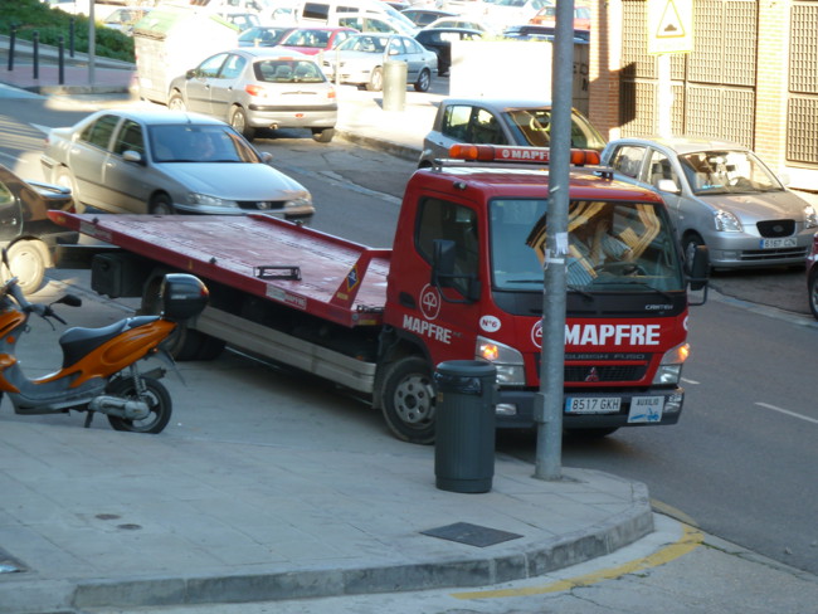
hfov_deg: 15.4
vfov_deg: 11.6
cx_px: 409
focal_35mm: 128
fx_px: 3026
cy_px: 307
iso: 80
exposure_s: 1/60
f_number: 4.4
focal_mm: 21
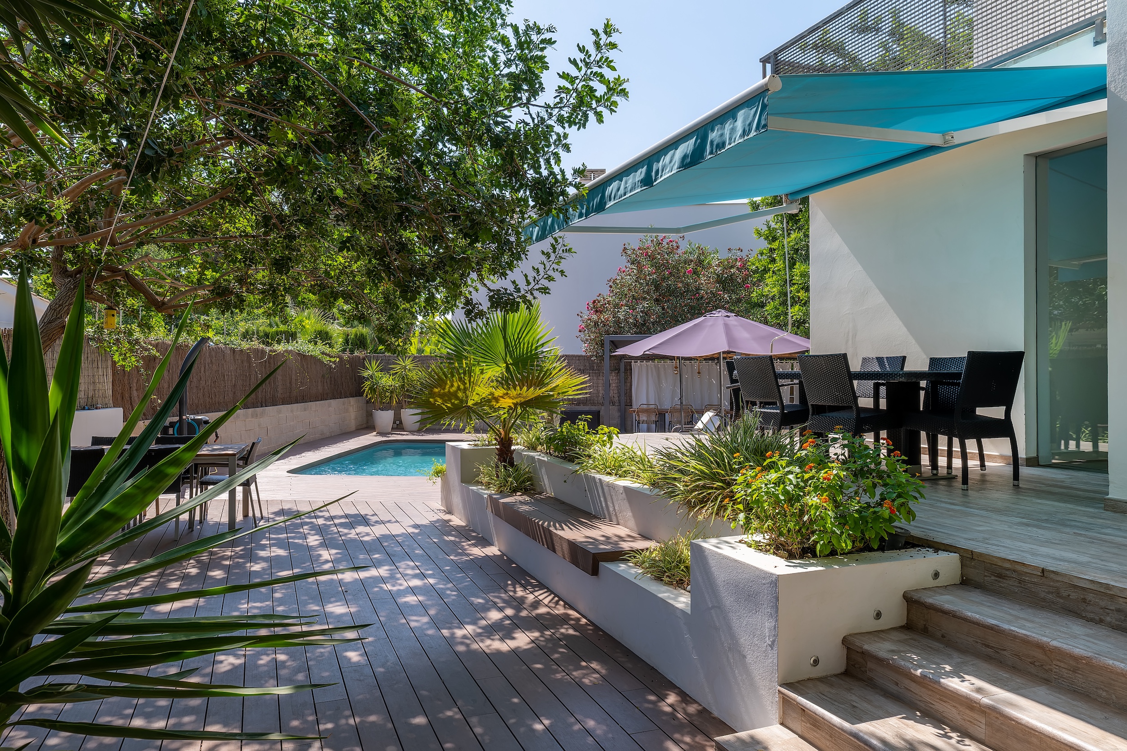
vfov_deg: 57.2
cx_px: 564
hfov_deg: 78.6
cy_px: 376
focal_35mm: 22
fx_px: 689
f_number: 8
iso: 320
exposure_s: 1/900
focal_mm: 14.5
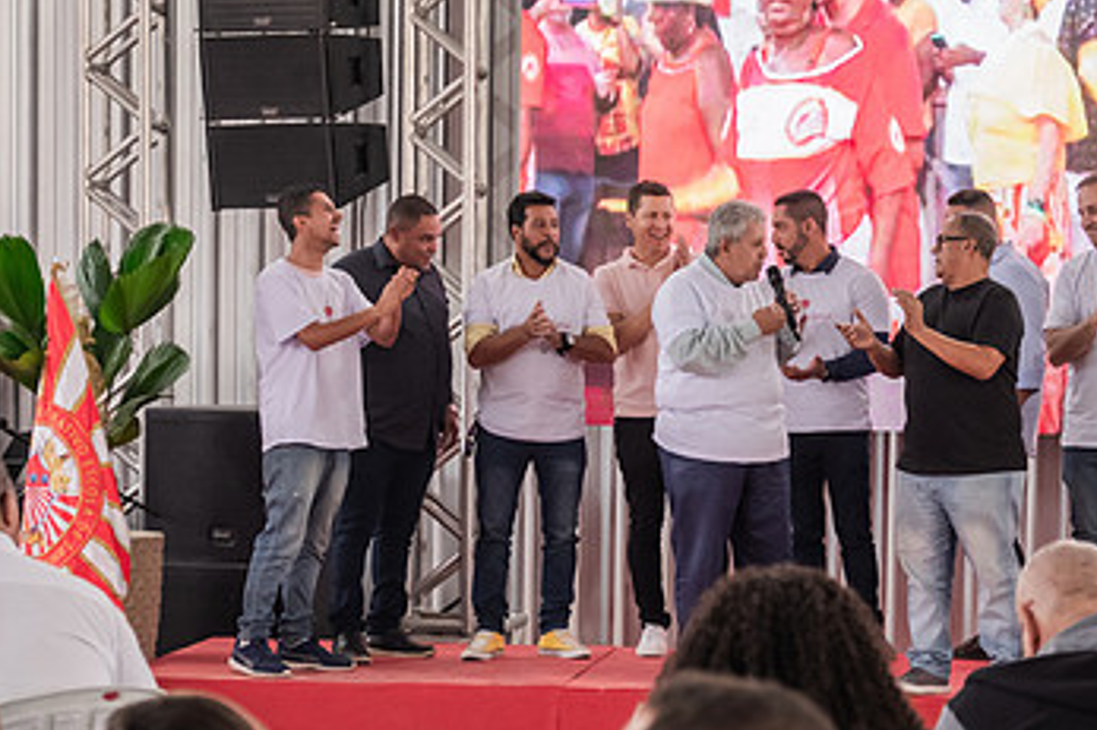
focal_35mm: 110
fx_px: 3350
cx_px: 891
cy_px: 473
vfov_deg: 12.4
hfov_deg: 18.4
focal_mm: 41.4
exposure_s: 1/250
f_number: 2.8
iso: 1000
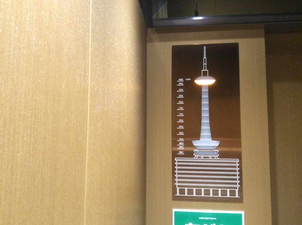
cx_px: 151
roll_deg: -0.6
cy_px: 112
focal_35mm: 32
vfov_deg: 44.0
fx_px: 279
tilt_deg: +6.3
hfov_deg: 56.9
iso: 250
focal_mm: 3.3
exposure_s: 1/24
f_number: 2.4
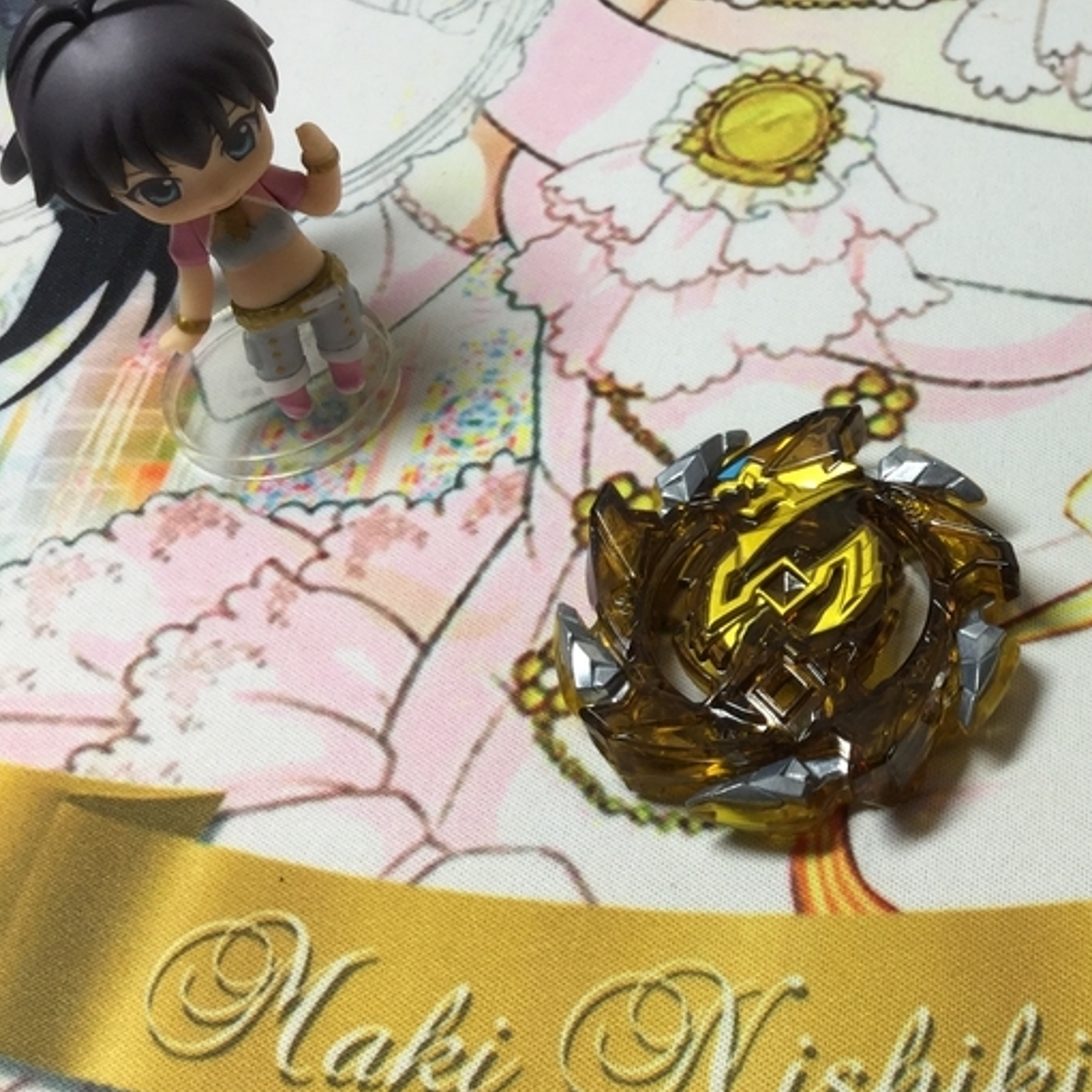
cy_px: 469
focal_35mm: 55
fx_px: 1963
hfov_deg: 29.6
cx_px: 1017
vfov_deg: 31.0
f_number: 2.4
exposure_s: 1/50
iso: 32
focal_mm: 3.3
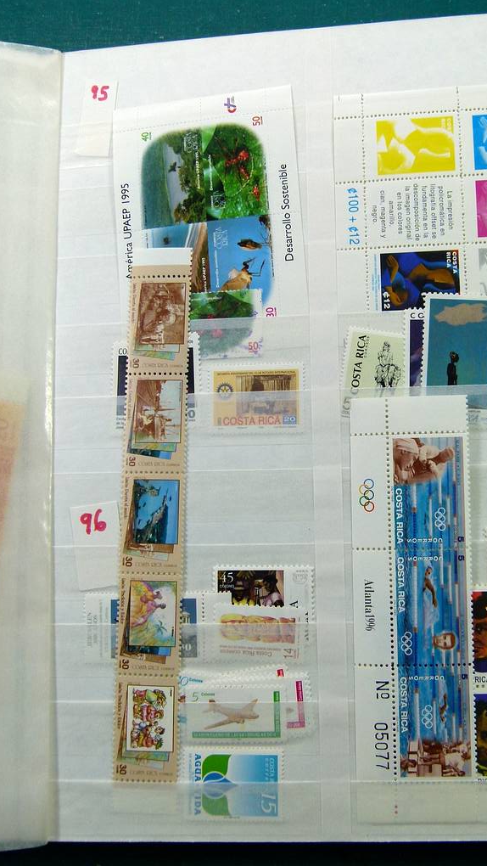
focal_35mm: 35
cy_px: 432
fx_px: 803
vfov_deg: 56.6
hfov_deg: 33.5
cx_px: 316
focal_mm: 5.8
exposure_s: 1/125
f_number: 4
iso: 100
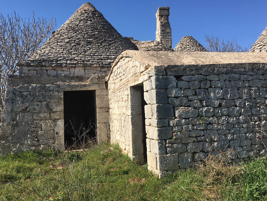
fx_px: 247
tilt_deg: +2.2
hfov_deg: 56.8
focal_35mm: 32
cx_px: 125
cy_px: 96
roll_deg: +2.0
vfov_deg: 44.2
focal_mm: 4.15
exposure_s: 1/1570
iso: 25
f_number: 2.2
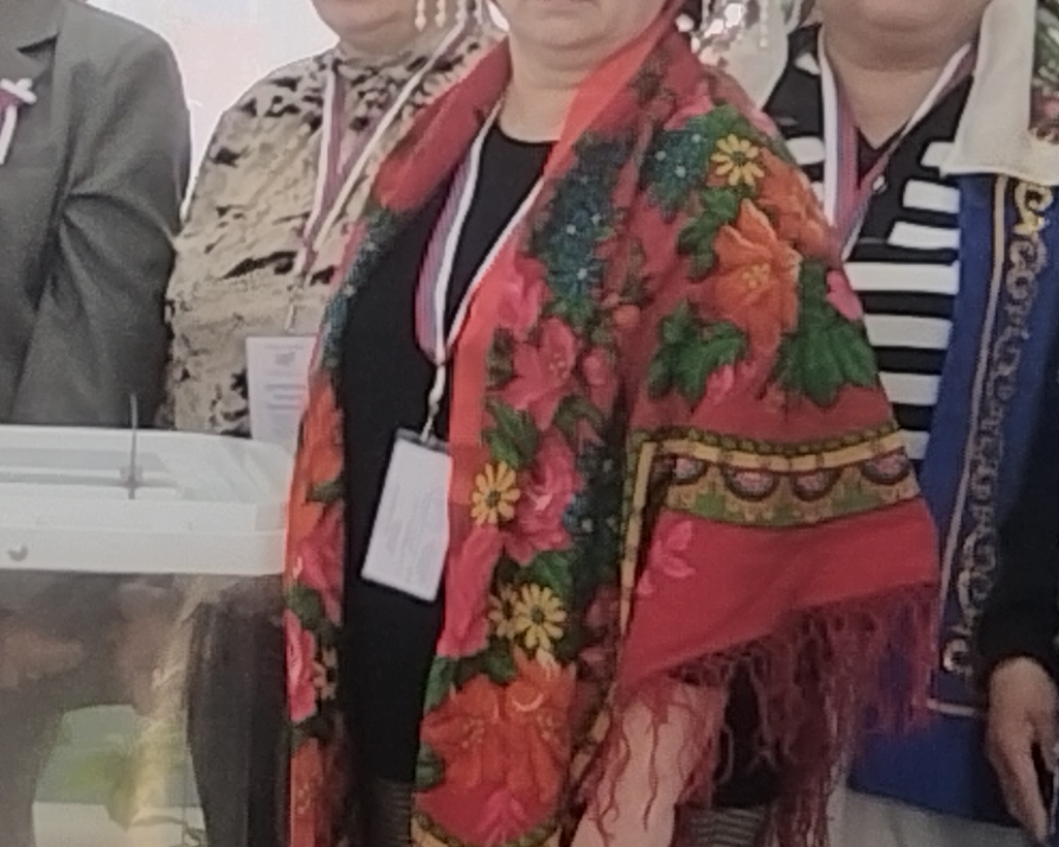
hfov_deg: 10.9
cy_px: 314
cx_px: -135
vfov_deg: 8.8
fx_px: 5485
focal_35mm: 175
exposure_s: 1/50
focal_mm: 4.95
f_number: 1.9
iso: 999
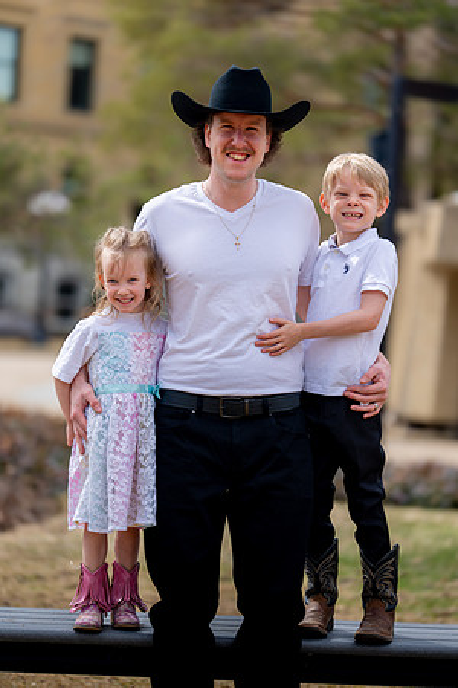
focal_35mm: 96
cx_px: 229
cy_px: 344
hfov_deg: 14.3
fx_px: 1832
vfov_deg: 21.2
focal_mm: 96
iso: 100
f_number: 2
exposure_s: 1/2500
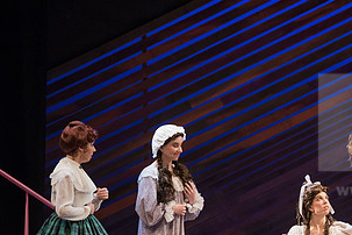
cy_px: 215
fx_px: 2806
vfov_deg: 4.8
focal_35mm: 287
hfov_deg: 7.2
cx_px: 283
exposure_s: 1/400
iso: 5000
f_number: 3.5
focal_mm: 150
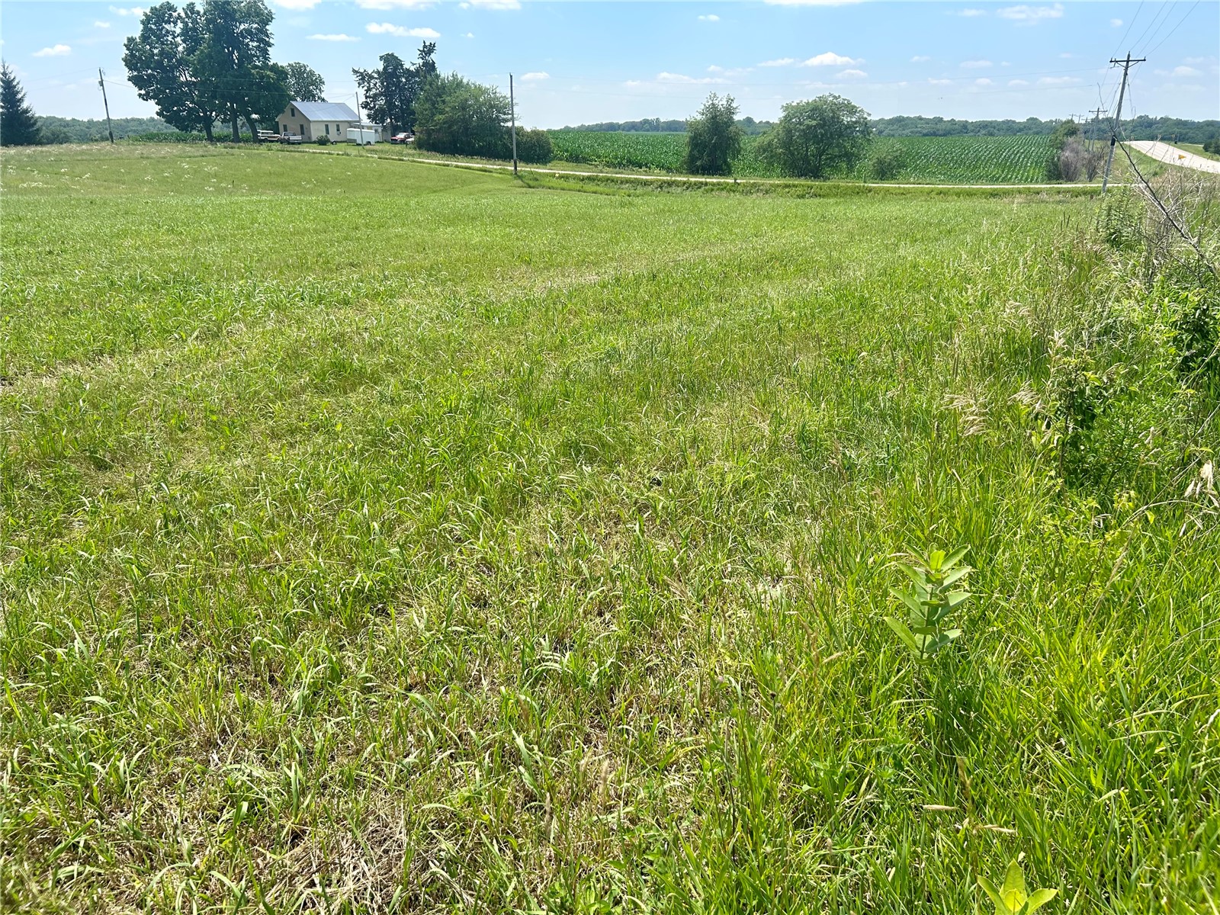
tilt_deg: -18.0
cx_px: 610
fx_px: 916
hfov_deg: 67.3
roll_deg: +1.2
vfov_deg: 53.1
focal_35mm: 26
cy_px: 458
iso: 50
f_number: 1.5
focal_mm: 5.7
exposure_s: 1/2513
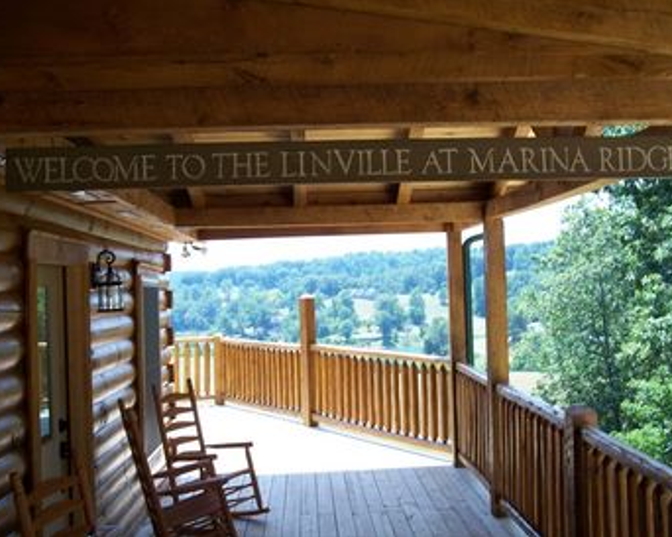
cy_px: 268
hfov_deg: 44.8
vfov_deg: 36.4
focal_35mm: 41
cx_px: 336
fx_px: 815
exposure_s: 1/250
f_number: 3.4
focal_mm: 8
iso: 100
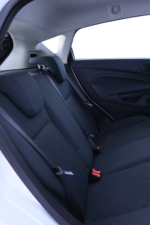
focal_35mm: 37
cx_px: 123
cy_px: 115
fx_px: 231
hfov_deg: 34.7
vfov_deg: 51.9
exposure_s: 1/100
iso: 10000
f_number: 3.5
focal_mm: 16
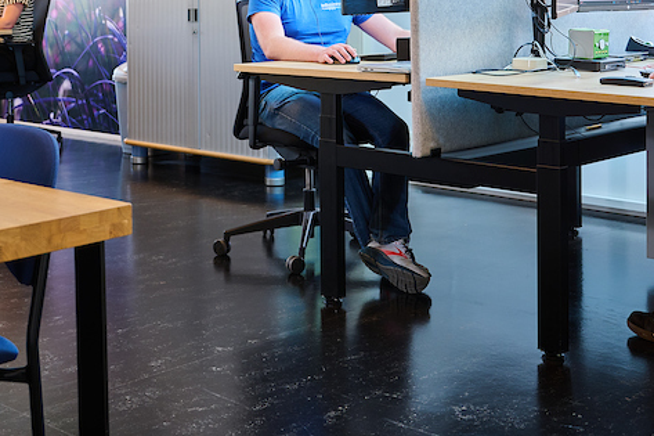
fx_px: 1222
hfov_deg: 29.8
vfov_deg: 19.5
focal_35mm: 67
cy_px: -14
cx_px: 227
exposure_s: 1/40
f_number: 2.8
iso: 200
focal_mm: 26.5
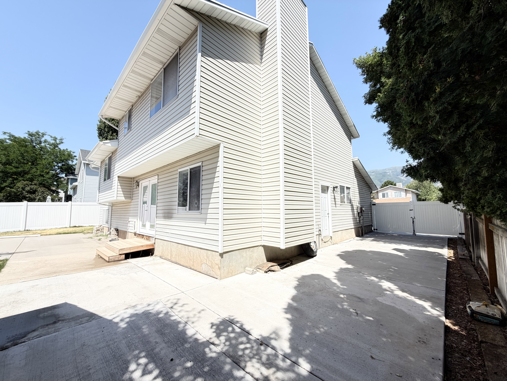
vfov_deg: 85.7
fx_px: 205
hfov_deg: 102.1
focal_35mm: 14
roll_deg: +0.3
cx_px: 254
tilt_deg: +5.8
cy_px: 190
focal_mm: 2.22
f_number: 2.2
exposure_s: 1/514
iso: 40
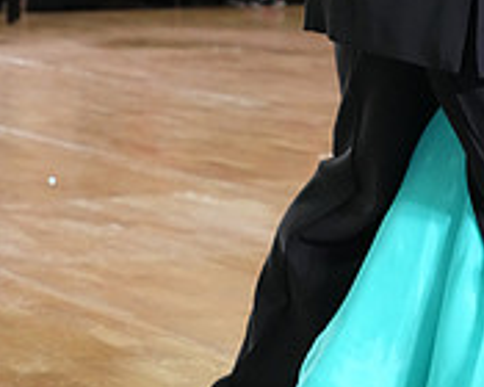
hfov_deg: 10.4
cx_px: 532
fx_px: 2636
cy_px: -166
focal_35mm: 184
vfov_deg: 8.2
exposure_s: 1/200
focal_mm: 59
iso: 4000
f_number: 6.3
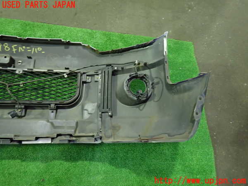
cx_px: 124
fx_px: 179
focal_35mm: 25
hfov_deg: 69.4
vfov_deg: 54.9
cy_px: 93
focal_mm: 4.5
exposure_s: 1/30
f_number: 2
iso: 640
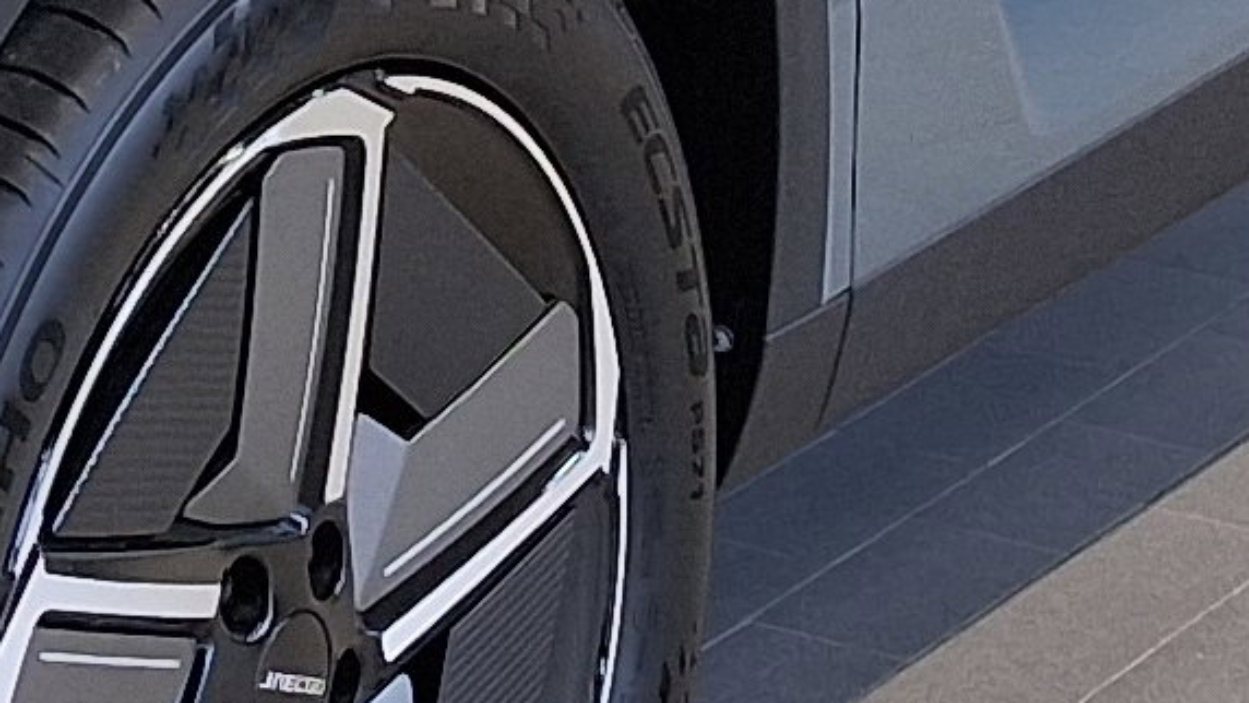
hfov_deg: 10.4
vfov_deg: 5.9
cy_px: -500
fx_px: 6691
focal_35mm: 202
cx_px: -526
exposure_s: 1/100
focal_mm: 3.98
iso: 125
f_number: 1.8
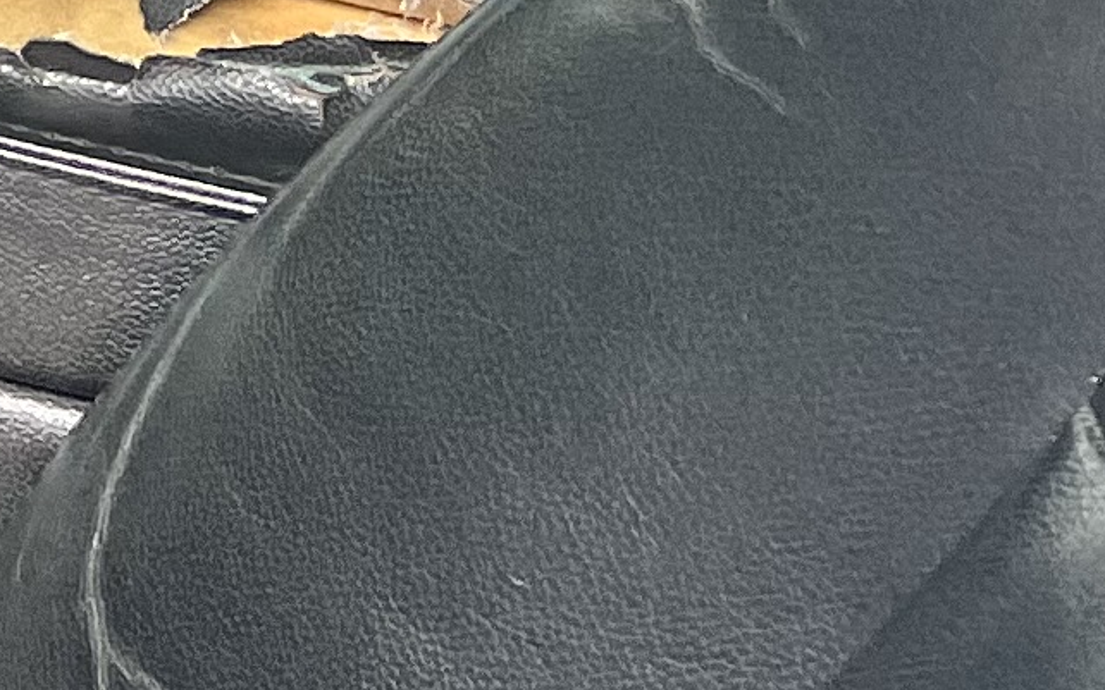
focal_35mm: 173
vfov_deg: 7.1
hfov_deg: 9.3
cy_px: -996
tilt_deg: -14.0
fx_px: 5209
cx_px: -2339
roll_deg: -1.7
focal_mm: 5.7
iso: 40
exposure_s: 1/185
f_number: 1.5
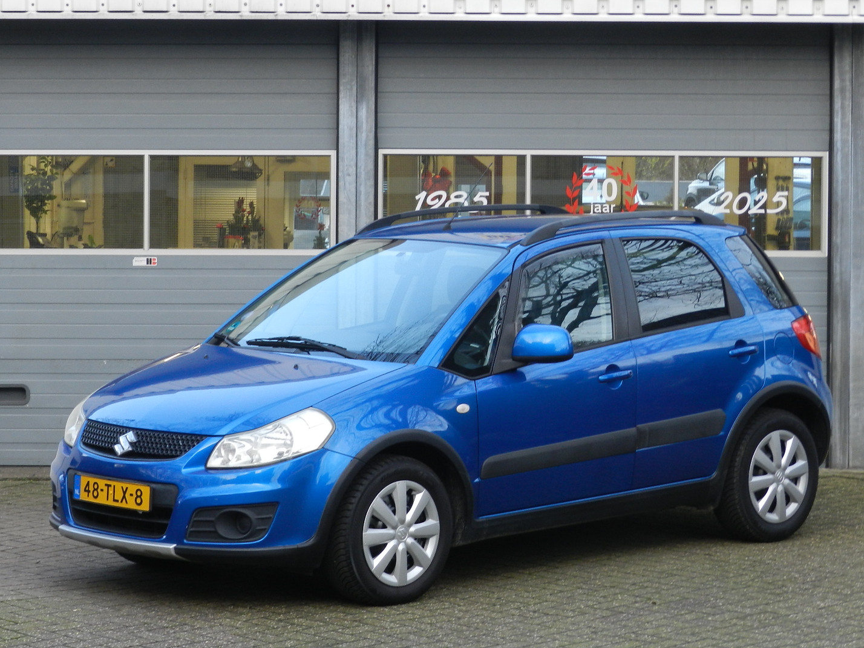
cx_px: 431
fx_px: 2895
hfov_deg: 17.0
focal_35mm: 116
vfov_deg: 12.8
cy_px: 326
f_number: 4.8
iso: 280
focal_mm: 20.5
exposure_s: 1/30
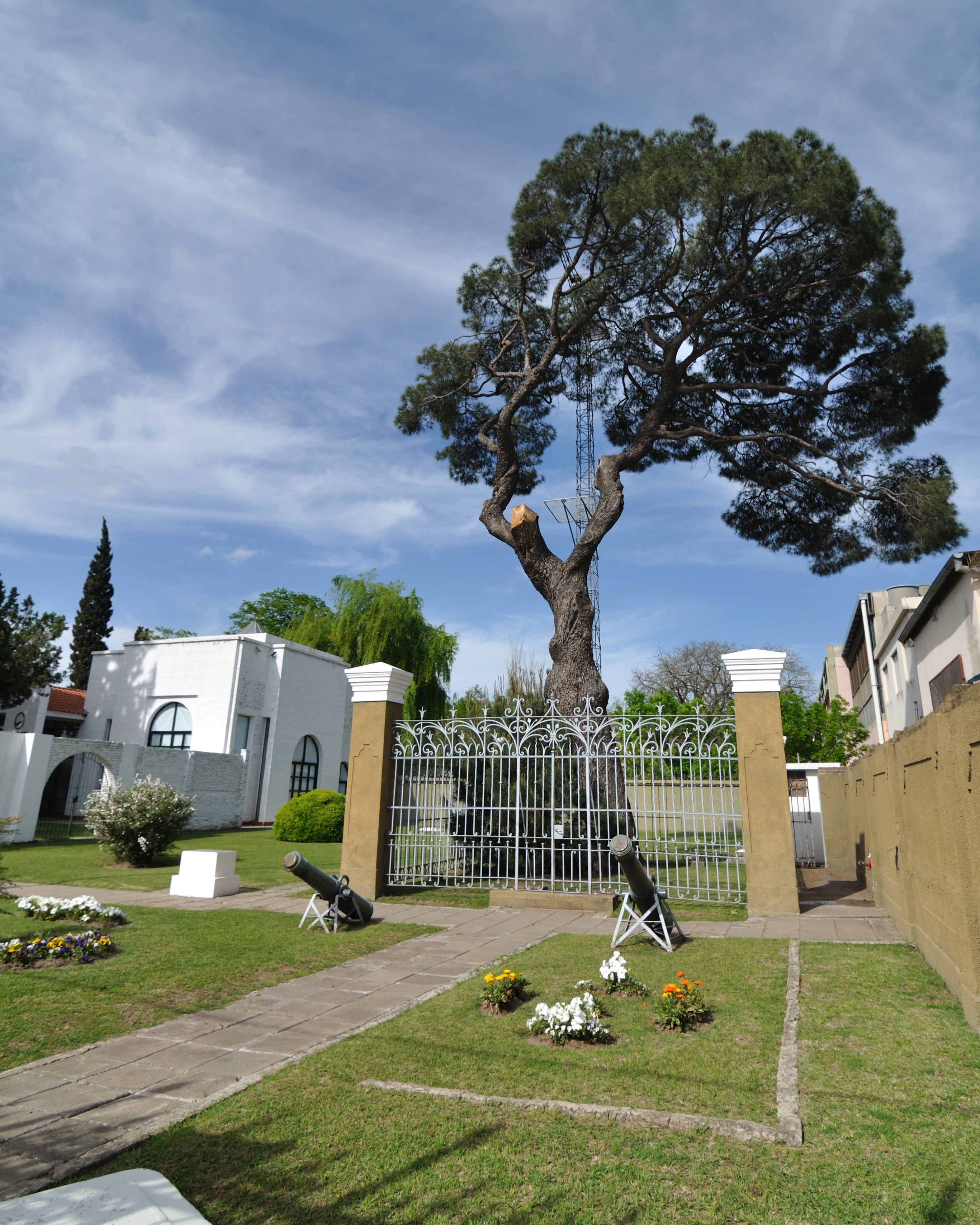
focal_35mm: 20
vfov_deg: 79.3
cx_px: 510
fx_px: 736
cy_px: 548
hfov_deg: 67.3
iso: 200
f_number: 6.3
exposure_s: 1/1000
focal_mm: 11.5
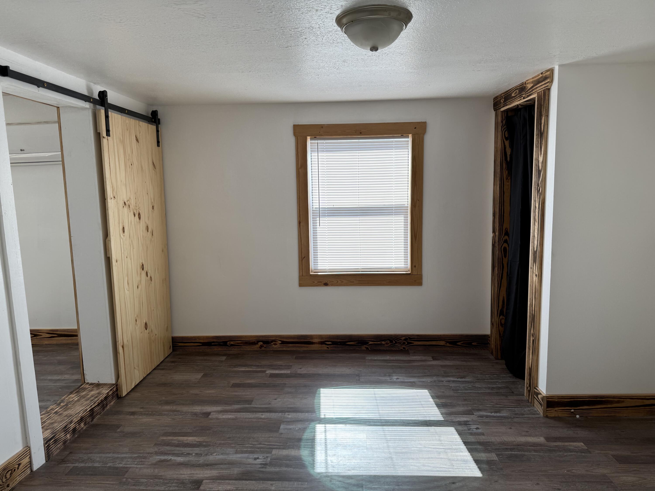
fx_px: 454
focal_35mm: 24
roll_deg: +1.2
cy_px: 246
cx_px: 328
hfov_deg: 71.6
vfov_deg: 56.8
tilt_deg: -6.1
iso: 50
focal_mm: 6.76
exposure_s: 1/126
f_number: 1.78
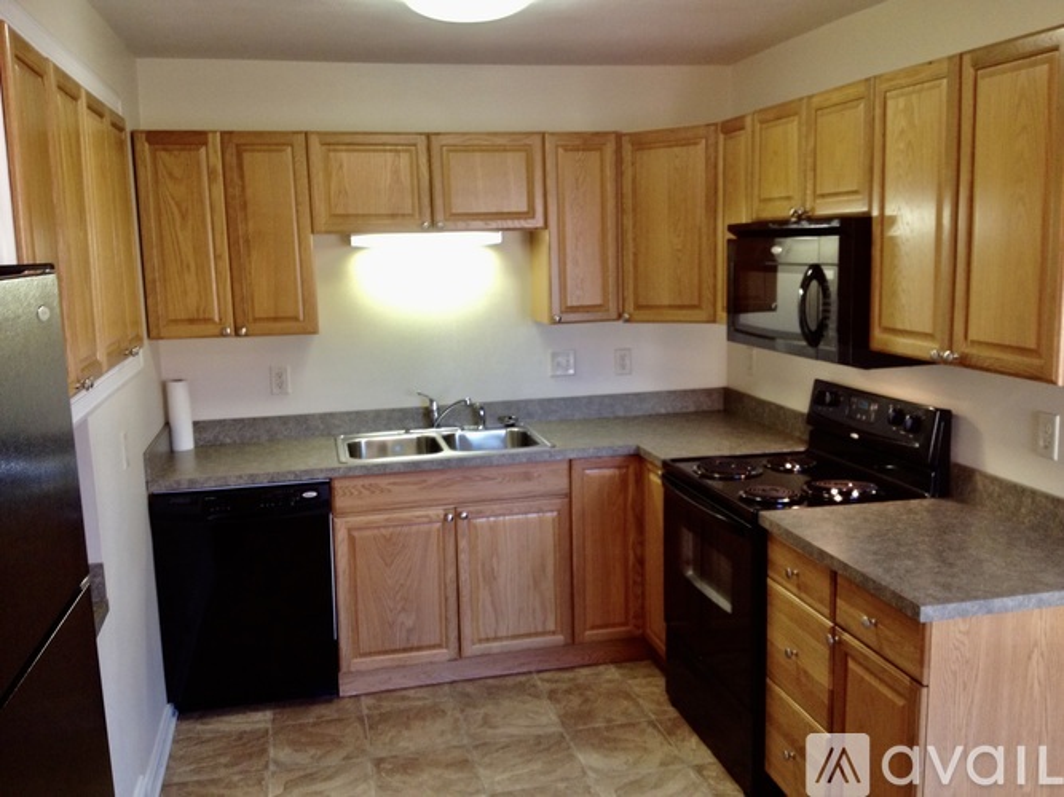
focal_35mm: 35
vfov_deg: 40.7
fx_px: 1076
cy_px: 398
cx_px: 532
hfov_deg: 52.6
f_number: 2.4
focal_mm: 4.28
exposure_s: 1/20
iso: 125
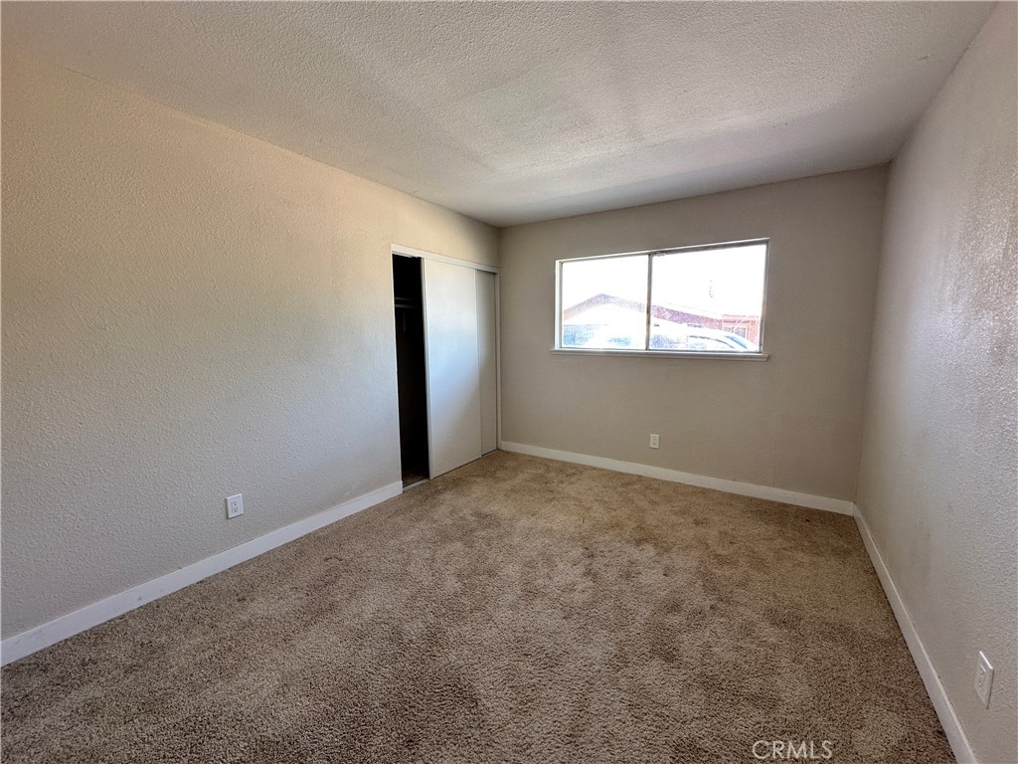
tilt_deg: -6.5
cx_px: 509
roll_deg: +0.1
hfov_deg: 102.1
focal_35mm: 14
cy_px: 382
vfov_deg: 85.7
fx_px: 412
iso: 80
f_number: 2.2
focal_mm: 2.22
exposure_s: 1/99
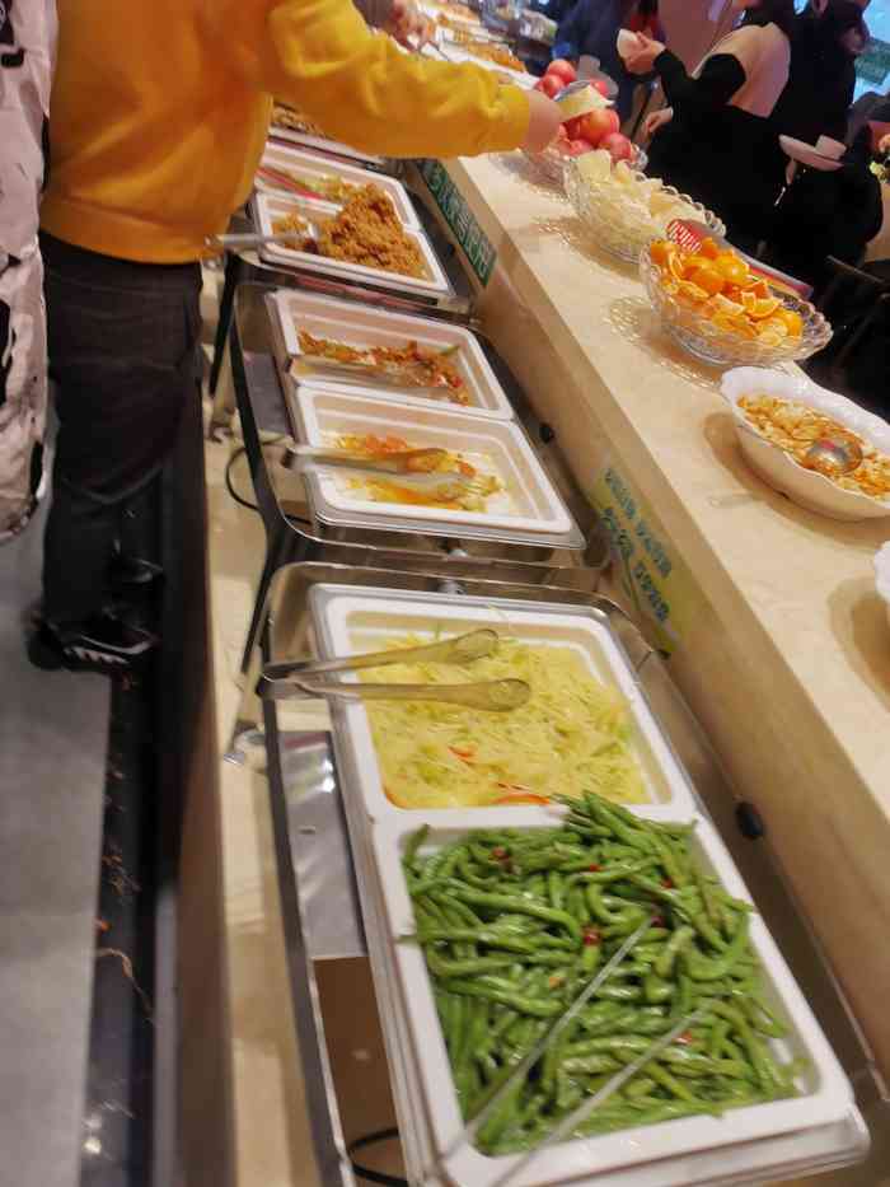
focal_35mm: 27
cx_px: 445
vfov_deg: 65.3
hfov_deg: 51.4
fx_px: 925
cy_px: 594
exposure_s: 1/130
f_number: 1.8
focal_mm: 5.58
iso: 50
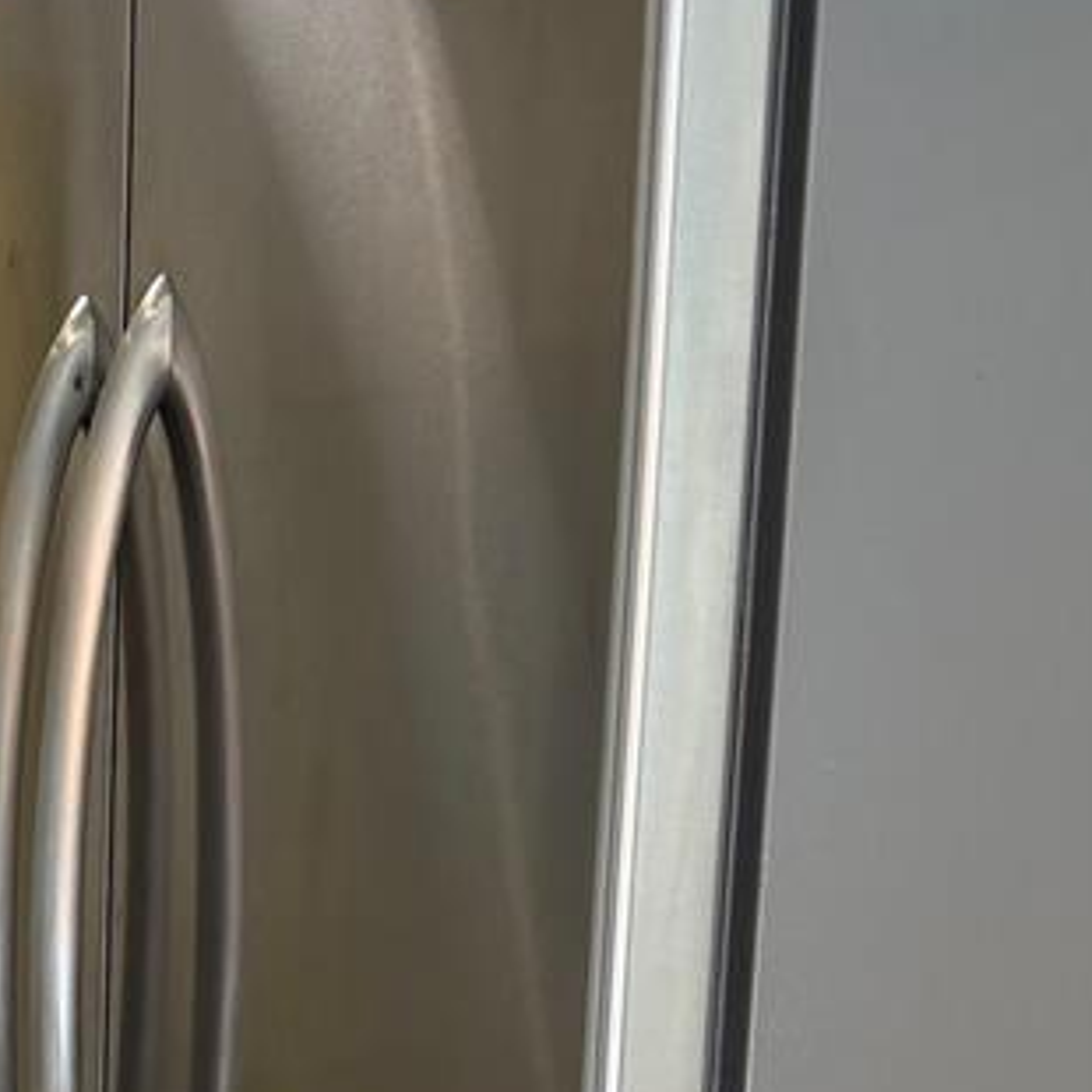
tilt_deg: -11.9
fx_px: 2927
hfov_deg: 19.7
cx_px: -257
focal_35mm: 82
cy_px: 1226
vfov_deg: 20.1
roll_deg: +0.5
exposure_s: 1/120
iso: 160
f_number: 1.78
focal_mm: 6.76
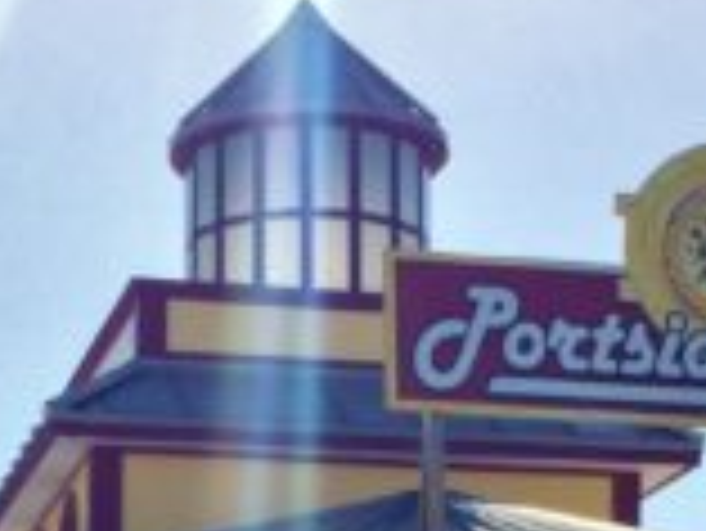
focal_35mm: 113
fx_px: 2306
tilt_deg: +7.7
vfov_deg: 12.4
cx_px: 495
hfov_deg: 17.3
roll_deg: -0.7
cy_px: 819
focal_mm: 4.15
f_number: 2.2
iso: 32
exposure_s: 1/1799
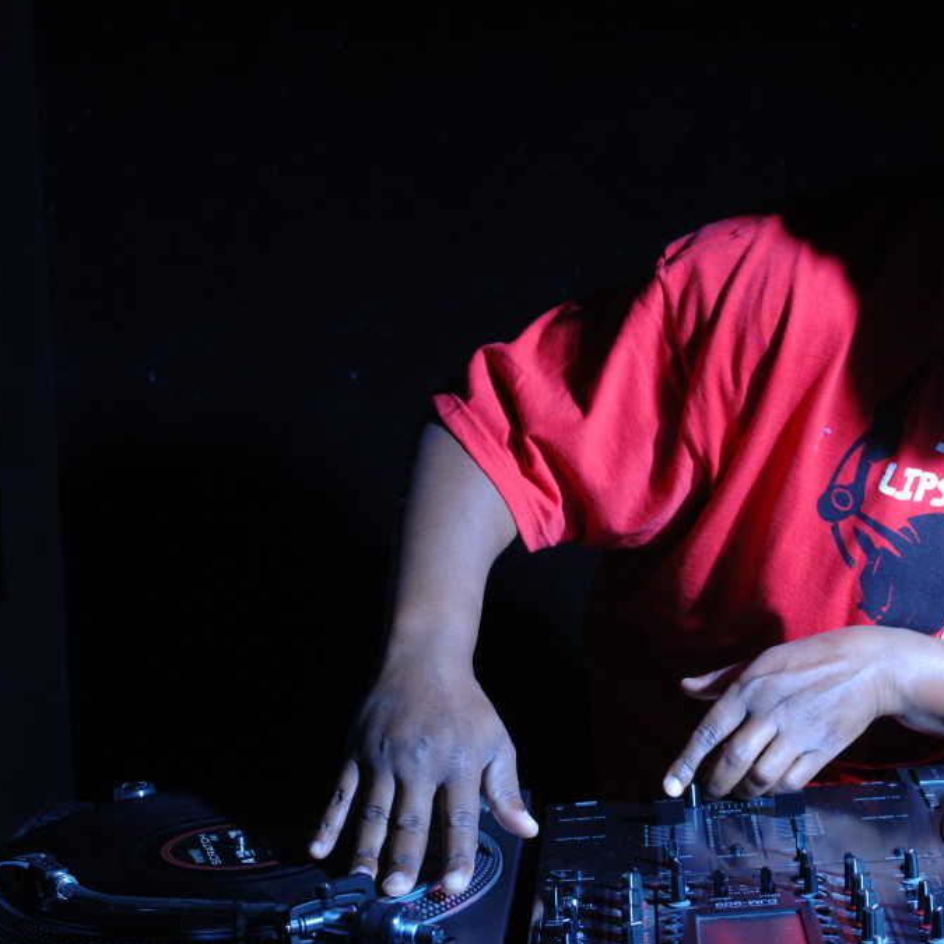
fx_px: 2087
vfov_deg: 25.5
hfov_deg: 25.2
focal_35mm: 68
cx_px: 706
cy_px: 473
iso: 100
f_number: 6.3
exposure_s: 1/200
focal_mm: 35
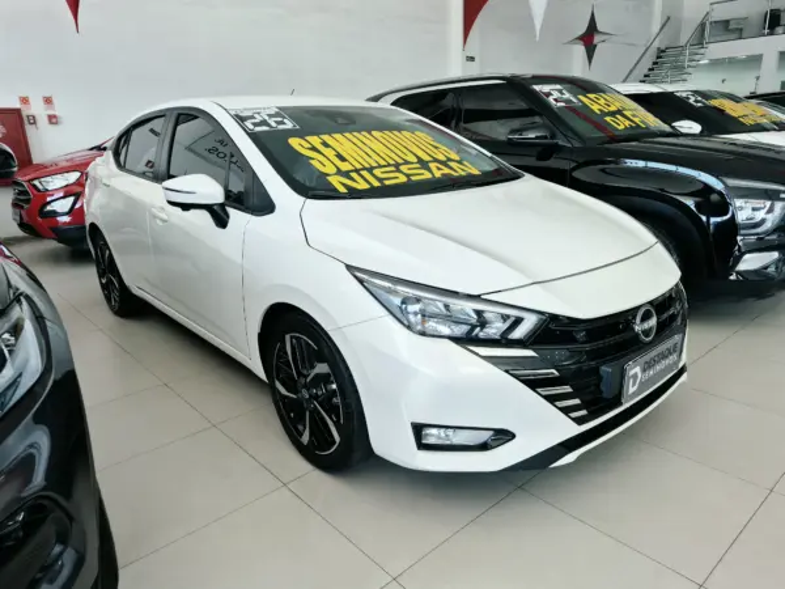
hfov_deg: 73.9
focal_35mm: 23
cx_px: 392
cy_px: 294
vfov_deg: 58.9
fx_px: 522
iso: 64
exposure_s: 1/180
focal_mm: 5.4
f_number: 1.8
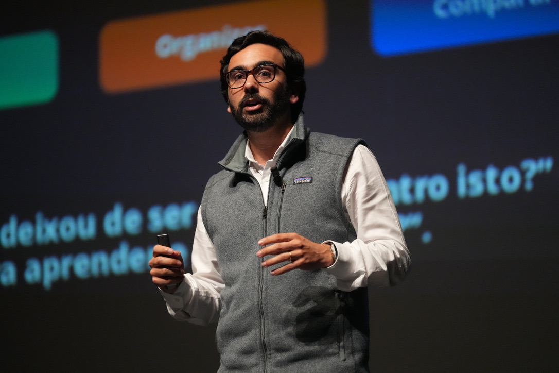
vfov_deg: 6.9
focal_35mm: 200
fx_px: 3105
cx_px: 280
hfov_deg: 10.3
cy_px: 186
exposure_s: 1/500
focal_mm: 200
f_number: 2.8
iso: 6400
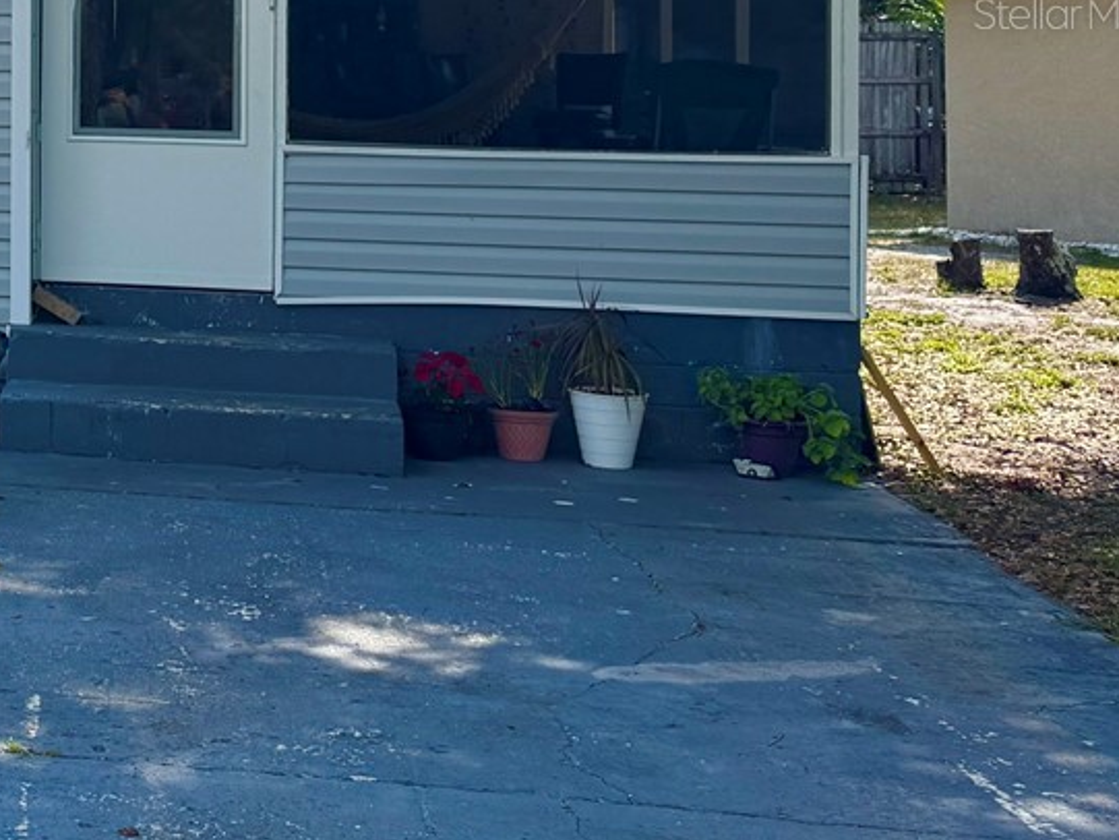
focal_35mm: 71
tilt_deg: +1.5
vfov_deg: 20.1
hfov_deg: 23.0
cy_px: 12
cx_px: -486
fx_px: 2296
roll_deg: -1.0
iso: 80
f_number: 1.78
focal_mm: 6.76
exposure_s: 1/3802
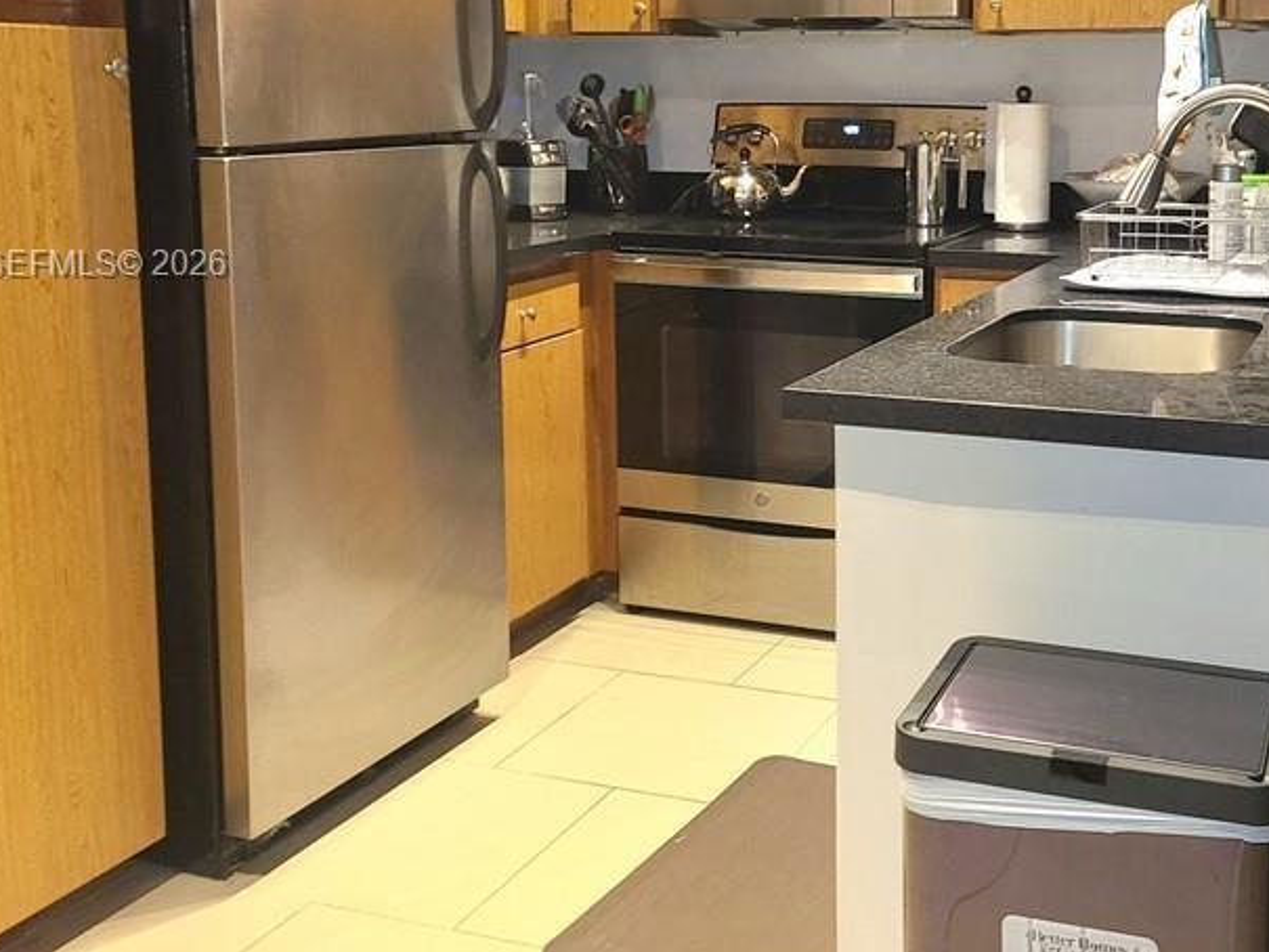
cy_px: 266
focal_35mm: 44
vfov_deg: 32.4
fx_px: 1613
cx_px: 858
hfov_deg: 42.3
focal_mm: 5.4
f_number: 1.8
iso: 160
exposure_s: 1/24
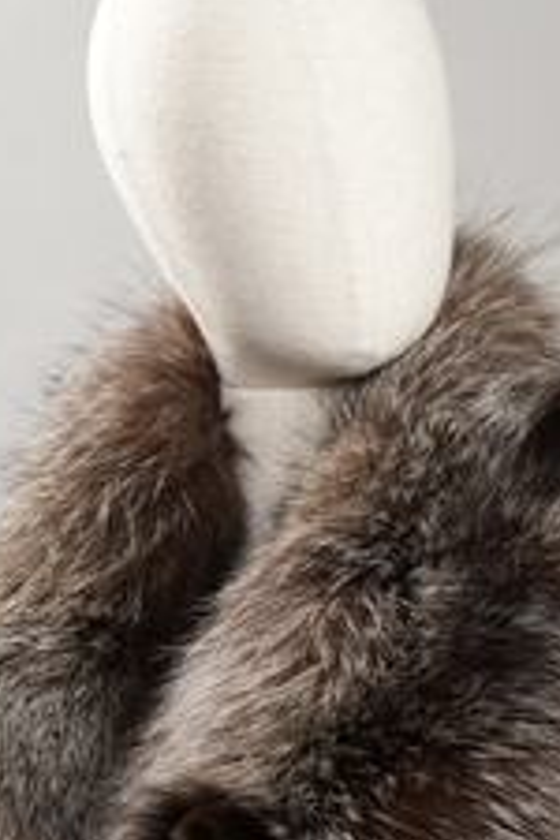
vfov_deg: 24.3
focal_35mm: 83
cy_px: 577
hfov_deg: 16.4
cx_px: 192
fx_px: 1937
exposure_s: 1/40
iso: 400
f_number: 4.5
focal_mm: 32
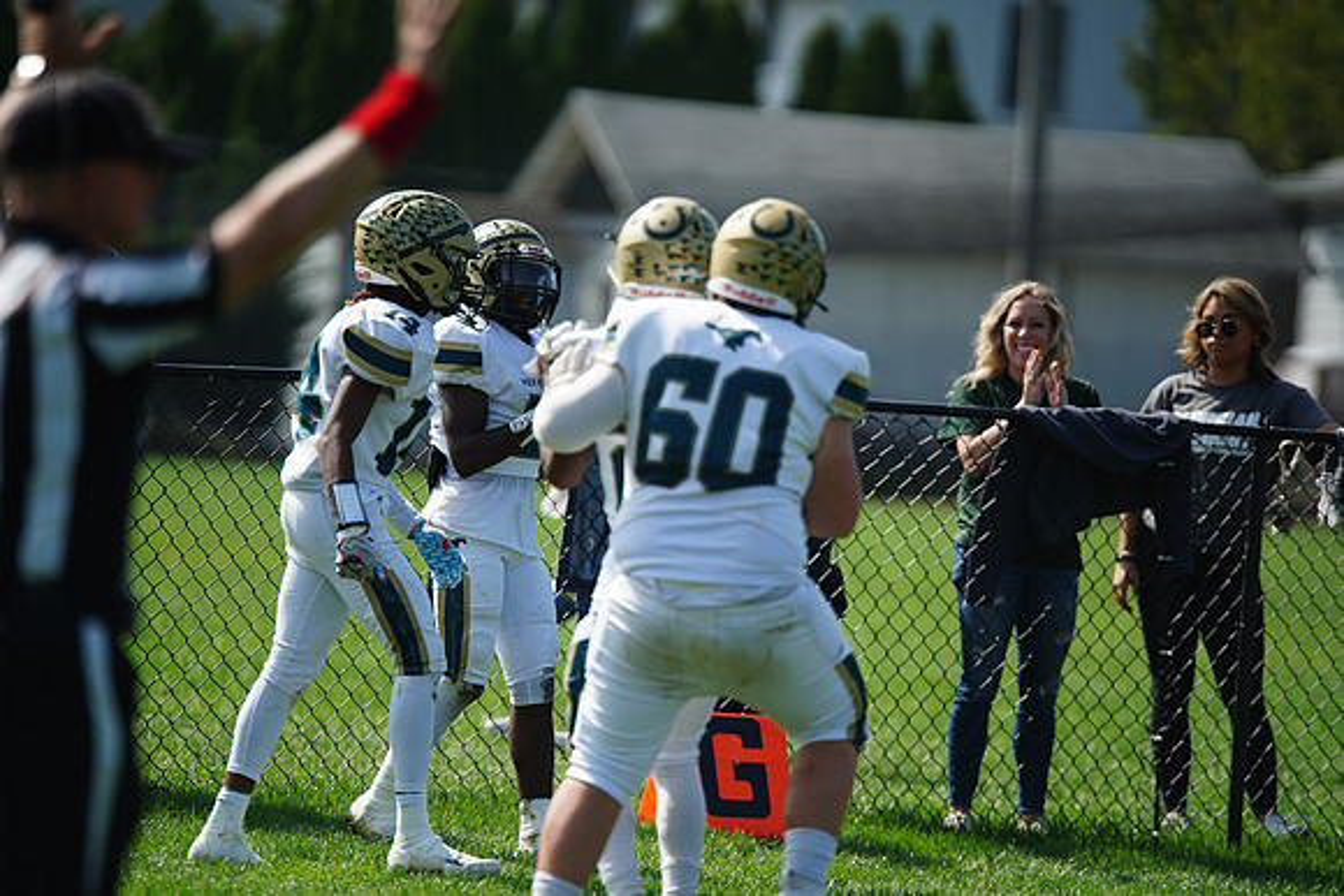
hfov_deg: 6.9
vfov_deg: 4.6
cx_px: 672
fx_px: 11202
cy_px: 448
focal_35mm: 300
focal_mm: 300
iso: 400
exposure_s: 1/4000
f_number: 2.8
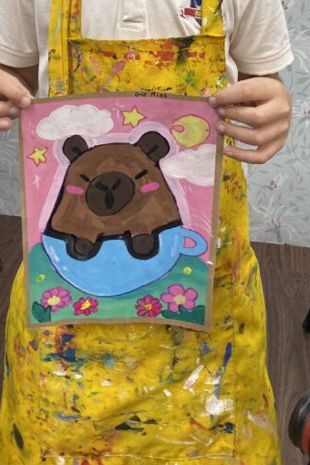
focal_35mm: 53
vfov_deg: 34.8
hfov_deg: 25.5
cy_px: 23
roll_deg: -1.1
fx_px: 685
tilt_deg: -14.7
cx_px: 155
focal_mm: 4.25
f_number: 1.8
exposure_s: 1/100
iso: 50
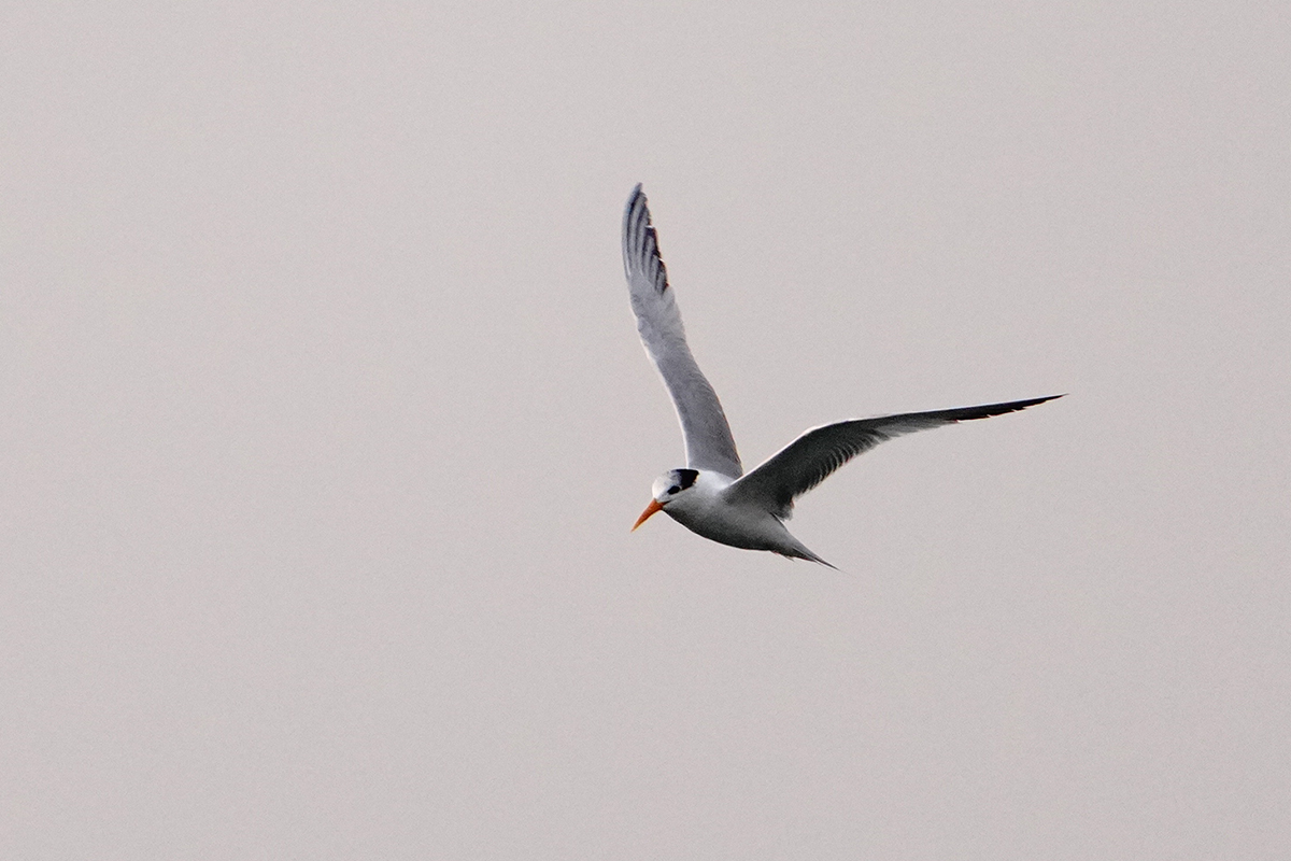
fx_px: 21515
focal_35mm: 600
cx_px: 646
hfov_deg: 3.4
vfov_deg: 2.3
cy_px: 430
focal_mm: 600
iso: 3200
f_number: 6.3
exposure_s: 1/1000
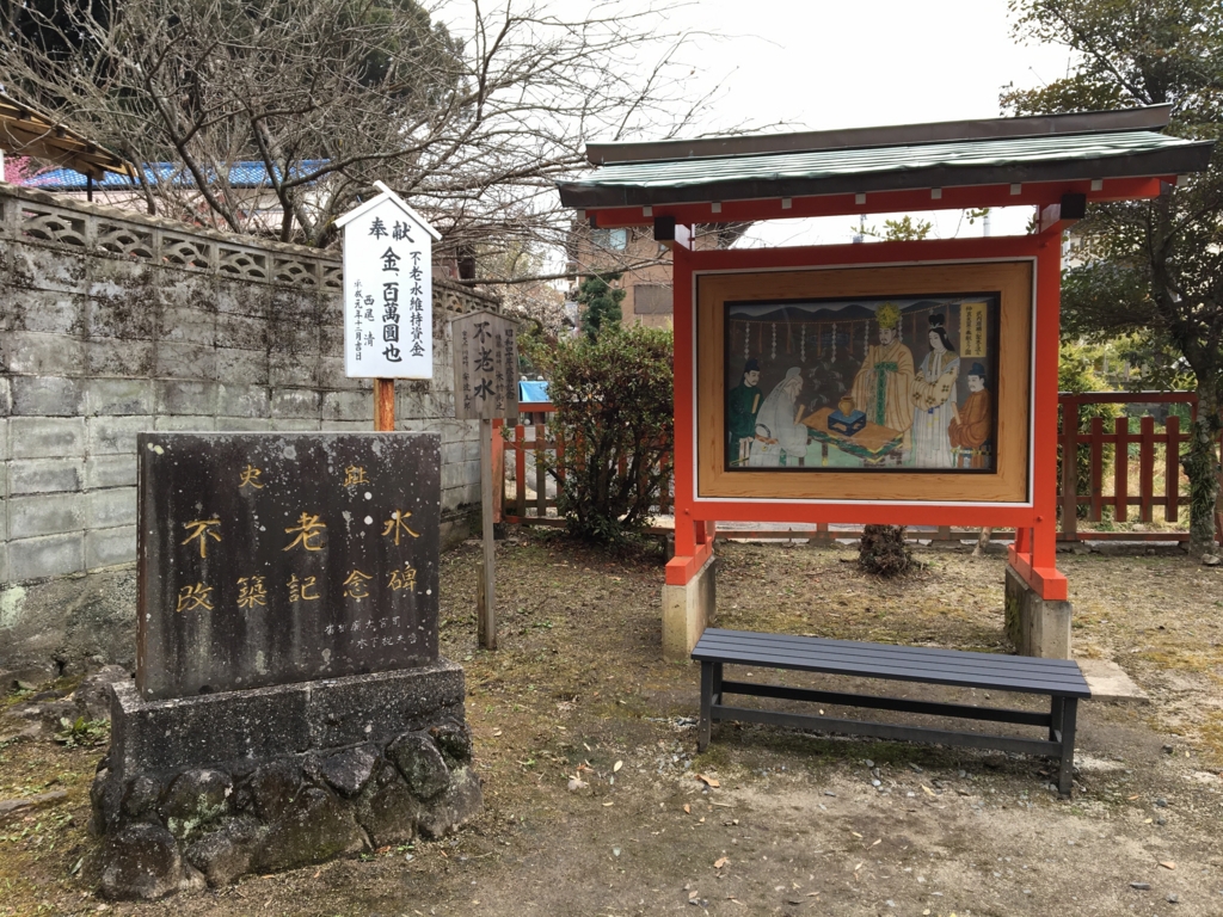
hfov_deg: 61.7
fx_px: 1025
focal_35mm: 29
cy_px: 458
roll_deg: +0.4
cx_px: 612
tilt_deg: -3.4
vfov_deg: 48.2
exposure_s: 1/137
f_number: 2.2
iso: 25
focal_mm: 4.15
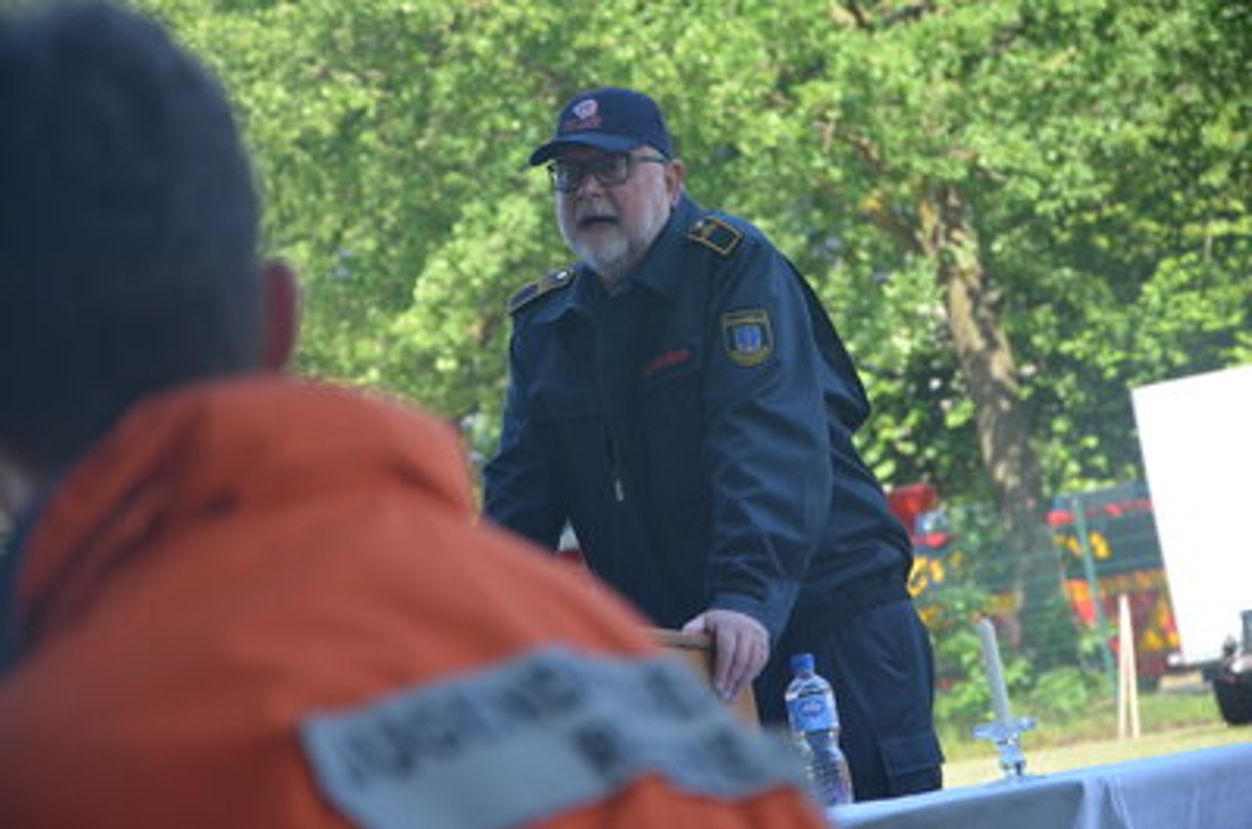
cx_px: 626
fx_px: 5467
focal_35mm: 158
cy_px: 414
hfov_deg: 13.1
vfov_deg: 8.7
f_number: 5.6
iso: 200
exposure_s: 1/125
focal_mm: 105
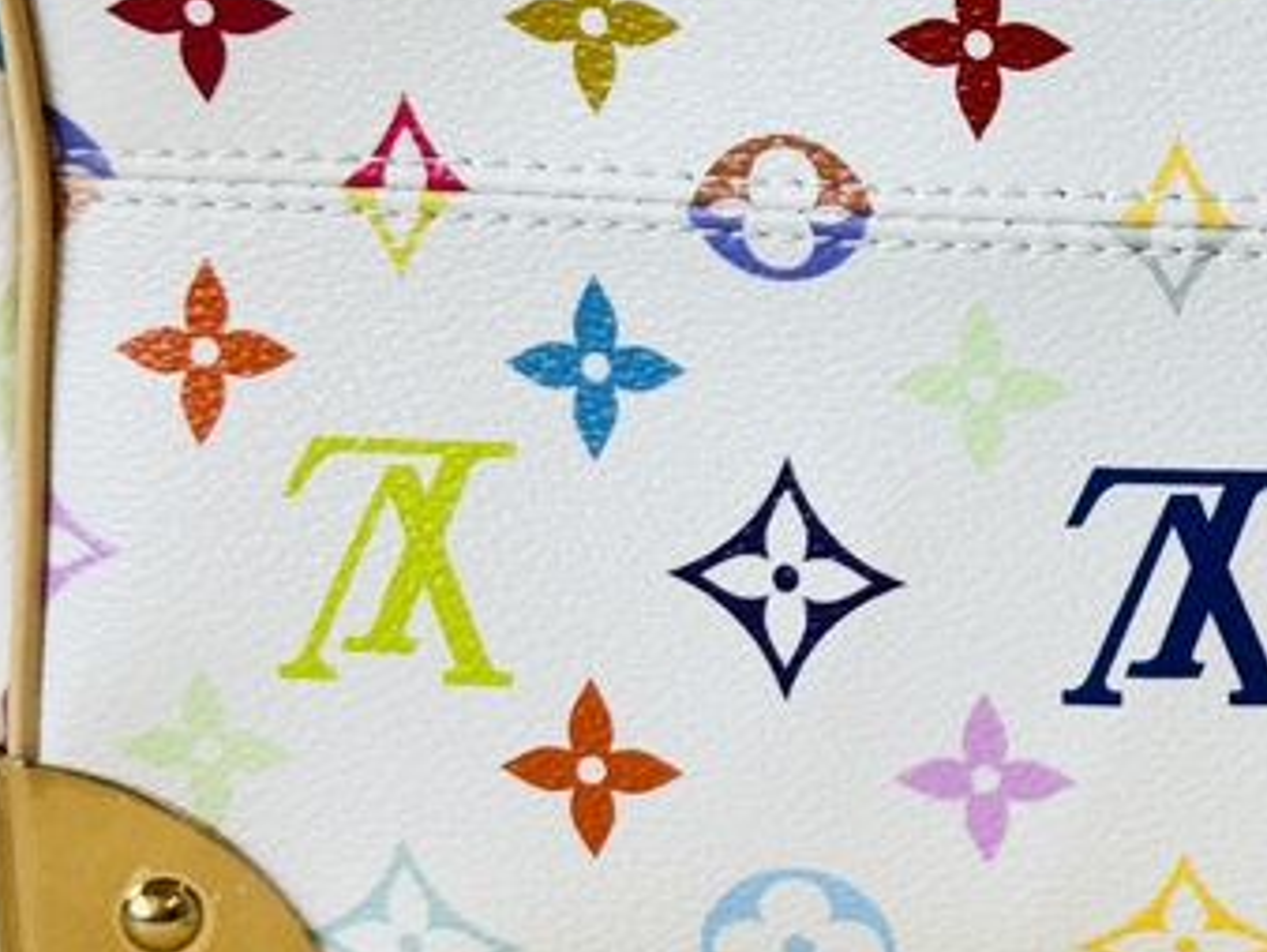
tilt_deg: -15.3
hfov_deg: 13.3
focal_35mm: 143
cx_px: 1601
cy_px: 157
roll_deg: -0.4
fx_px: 5238
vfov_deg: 10.3
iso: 50
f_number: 1.78
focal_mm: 6.76
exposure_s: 1/100
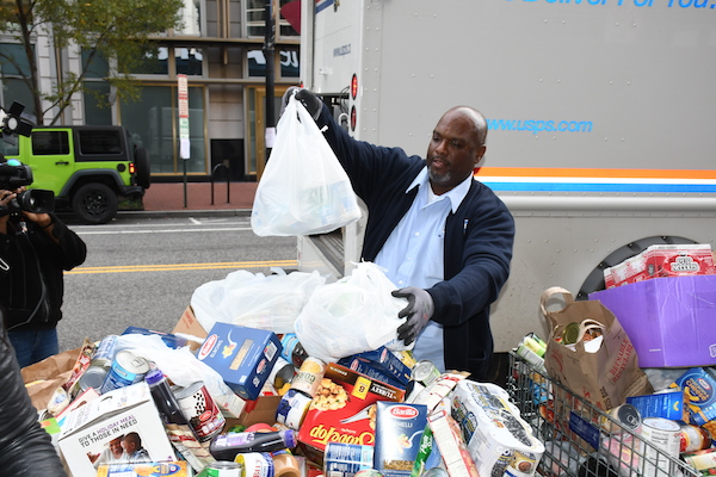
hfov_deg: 48.5
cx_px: 358
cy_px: 238
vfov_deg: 33.4
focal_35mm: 40
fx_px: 795
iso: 640
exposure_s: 1/200
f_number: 7.1
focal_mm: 27
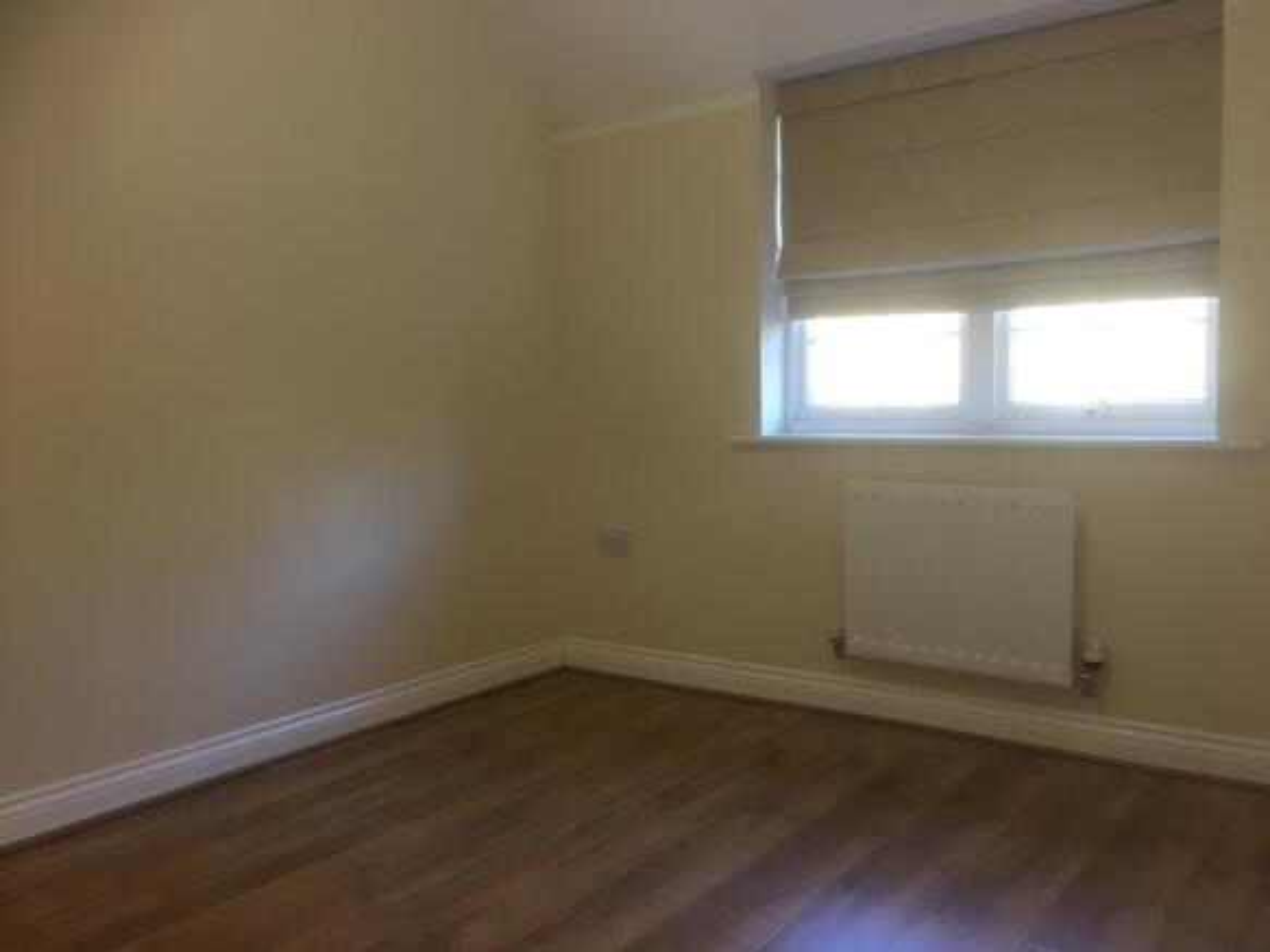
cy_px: 476
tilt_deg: -4.0
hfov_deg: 61.7
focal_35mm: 29
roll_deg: +1.0
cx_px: 635
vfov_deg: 48.2
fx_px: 1064
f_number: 2.2
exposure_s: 1/17
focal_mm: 4.15
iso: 40
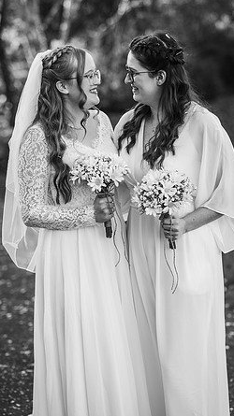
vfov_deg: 23.7
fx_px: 994
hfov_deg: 13.4
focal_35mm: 90
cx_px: 139
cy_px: 207
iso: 100
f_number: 2.8
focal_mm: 85
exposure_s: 1/800
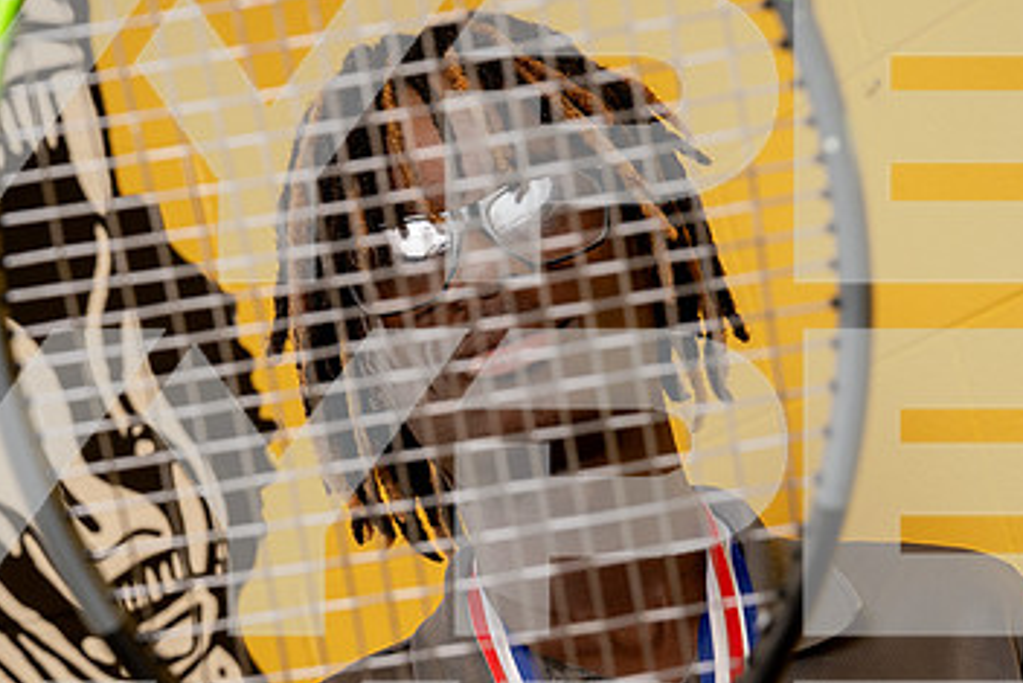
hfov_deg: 21.6
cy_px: 484
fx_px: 2672
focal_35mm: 94
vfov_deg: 14.5
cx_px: 398
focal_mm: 57
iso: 500
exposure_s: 1/250
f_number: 5.6
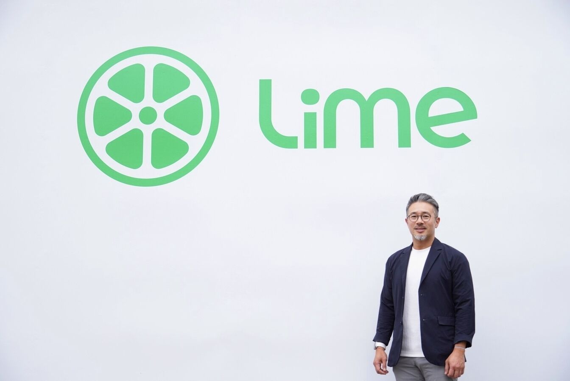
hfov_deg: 35.9
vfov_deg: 24.4
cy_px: 190
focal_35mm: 56
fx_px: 879
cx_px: 285
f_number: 5
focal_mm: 37
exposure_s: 1/100
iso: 125
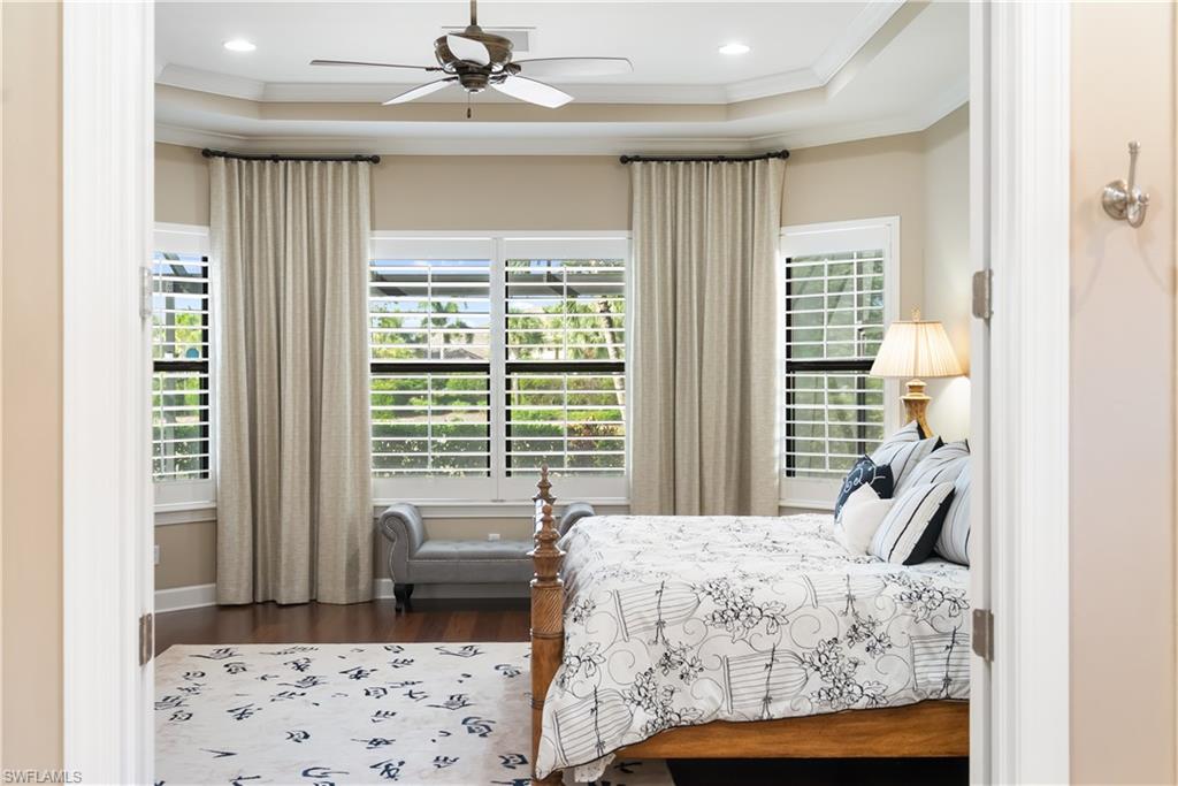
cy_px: 393
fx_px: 1211
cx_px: 589
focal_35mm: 37
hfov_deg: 51.9
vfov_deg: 36.0
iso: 1600
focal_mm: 37
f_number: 5.6
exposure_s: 1/30
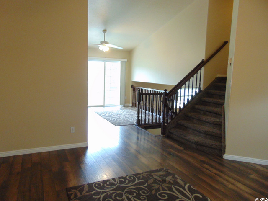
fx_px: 194
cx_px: 134
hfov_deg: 69.4
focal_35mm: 25
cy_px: 100
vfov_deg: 54.9
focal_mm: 4.5
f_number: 3
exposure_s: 1/50
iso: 250
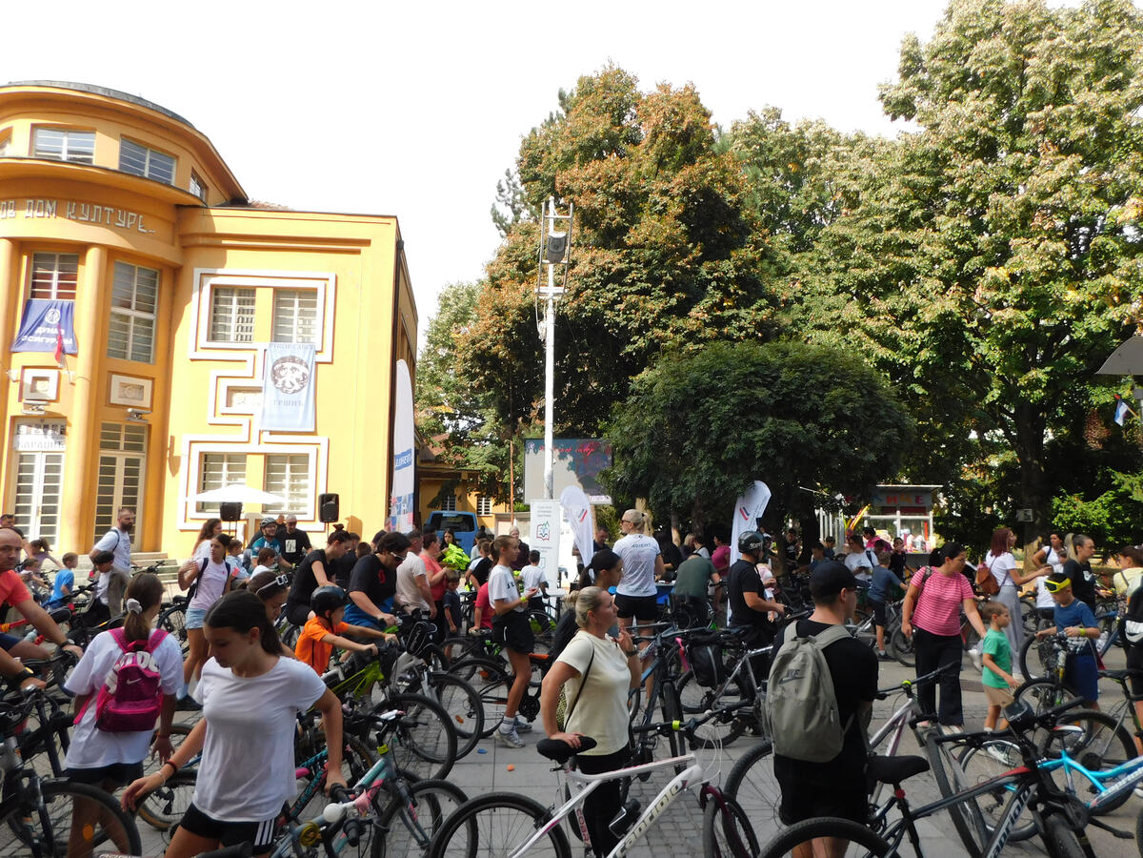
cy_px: 429
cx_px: 572
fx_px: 759
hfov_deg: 73.9
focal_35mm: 23
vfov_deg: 58.9
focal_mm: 4
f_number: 3
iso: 125
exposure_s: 1/640
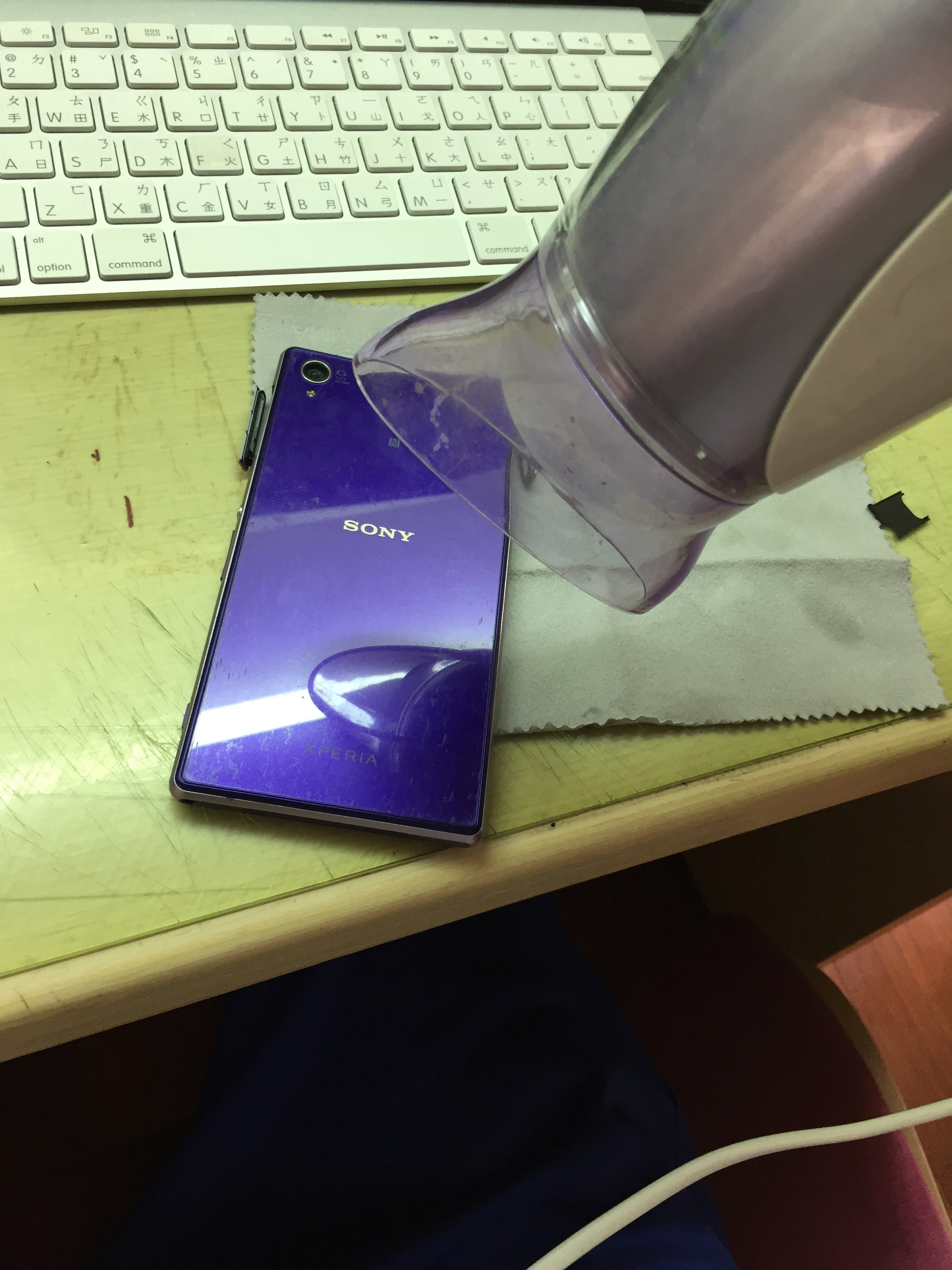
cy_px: 635
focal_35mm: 29
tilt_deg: -58.4
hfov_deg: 48.2
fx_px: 1063
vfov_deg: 61.7
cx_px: 476
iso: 40
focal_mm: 4.15
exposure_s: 1/40
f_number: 2.2
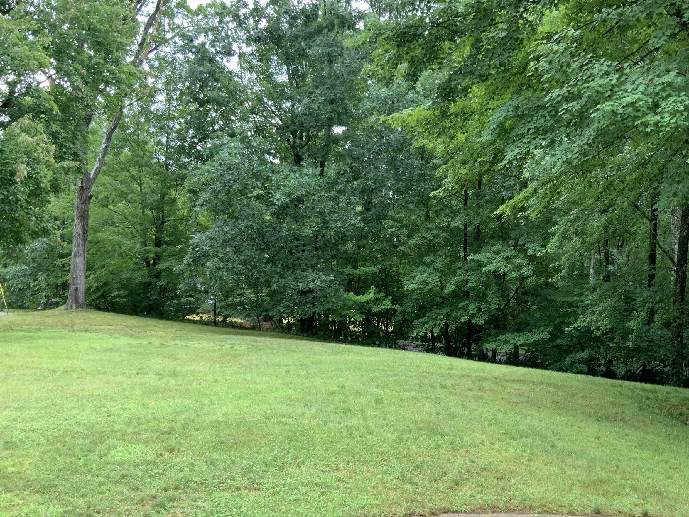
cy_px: 269
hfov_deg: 51.3
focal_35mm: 36
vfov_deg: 39.6
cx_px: 381
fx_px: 717
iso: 16
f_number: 1.8
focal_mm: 3
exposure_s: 1/132
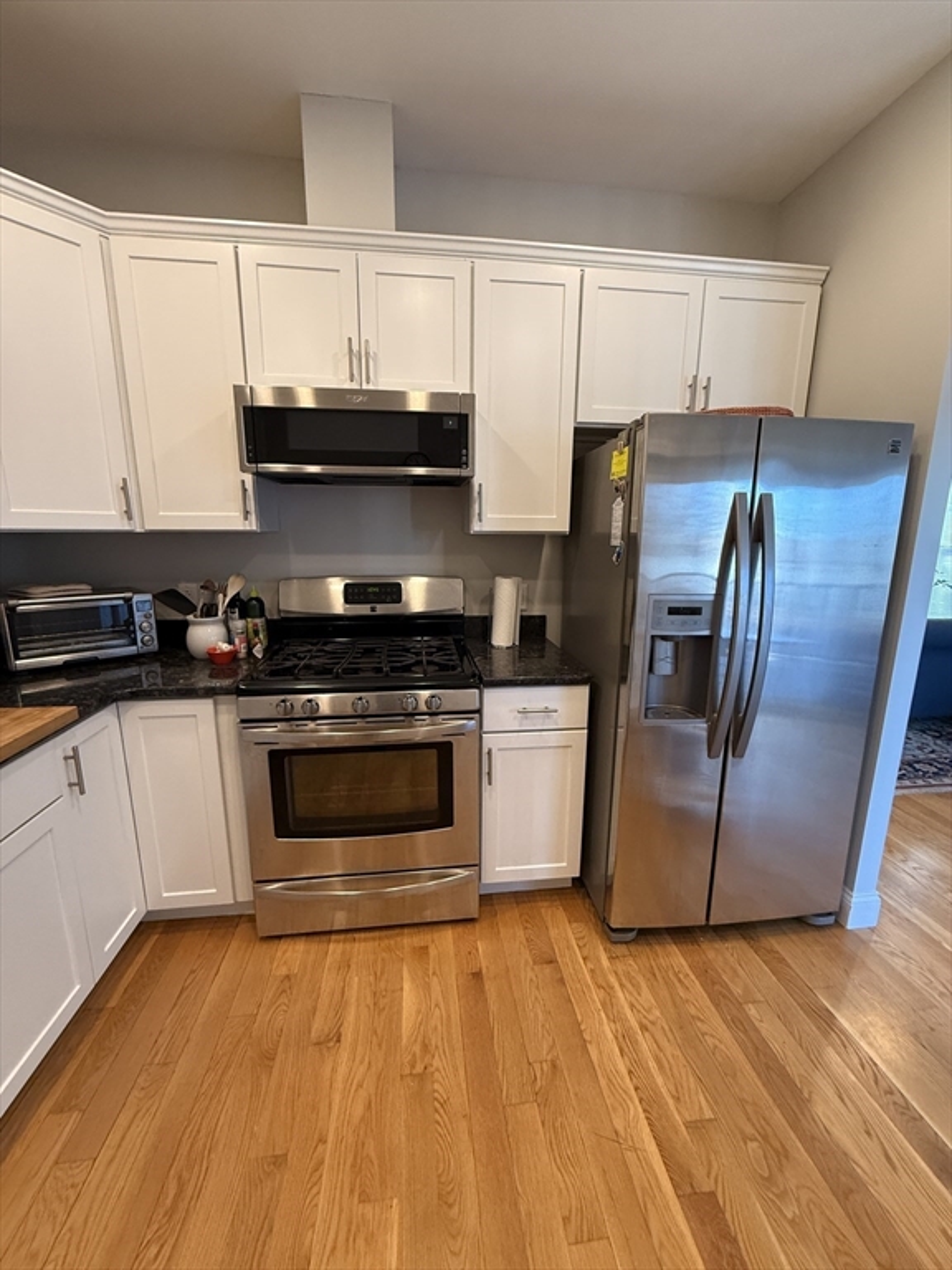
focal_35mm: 14
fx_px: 513
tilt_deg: -10.1
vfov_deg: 102.1
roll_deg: -1.3
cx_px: 476
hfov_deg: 85.7
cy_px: 635
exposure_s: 1/60
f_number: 2.2
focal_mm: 2.22
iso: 320
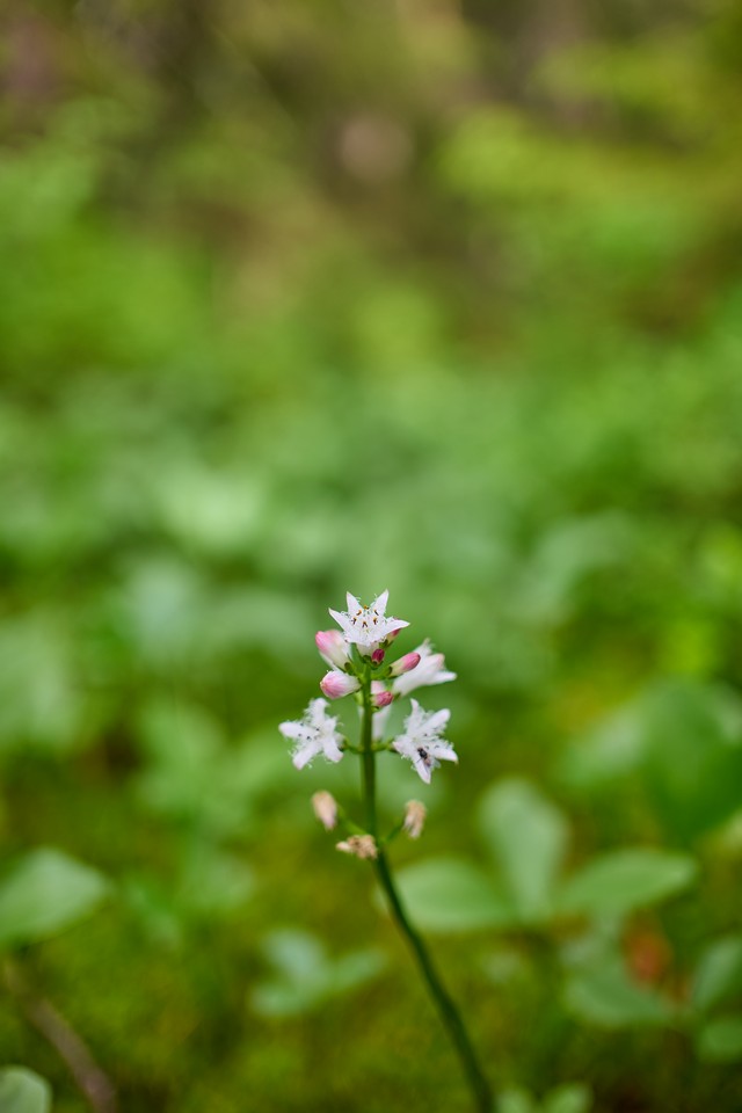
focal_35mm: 40
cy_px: 556
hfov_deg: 33.4
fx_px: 1237
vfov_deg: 48.5
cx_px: 371
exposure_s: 1/500
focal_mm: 40
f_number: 2
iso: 100
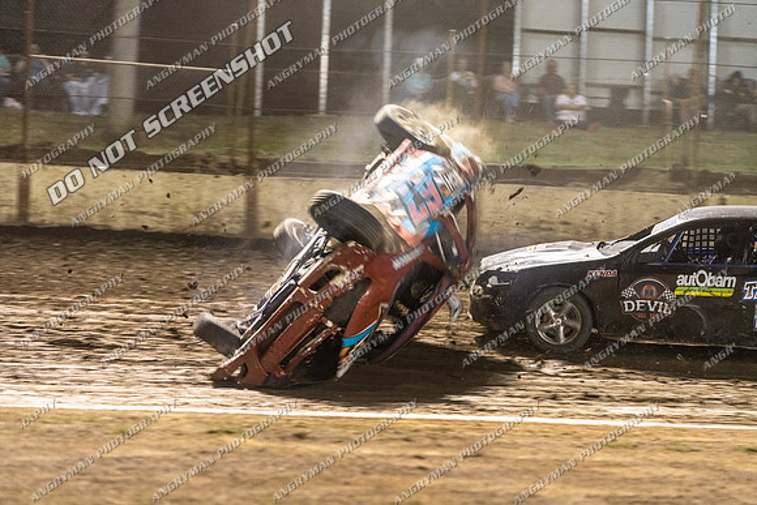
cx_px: 378
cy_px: 252
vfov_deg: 11.9
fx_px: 2419
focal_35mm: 115
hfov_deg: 17.8
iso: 1600
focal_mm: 115
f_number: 2.8
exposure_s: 1/160
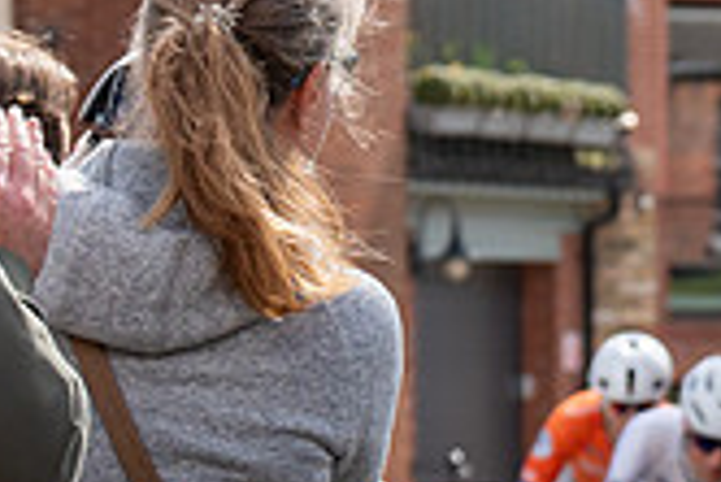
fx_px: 8960
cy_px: 99
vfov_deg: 3.1
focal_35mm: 447
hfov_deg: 4.6
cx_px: 1147
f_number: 5
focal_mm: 70
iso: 400
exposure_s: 1/1000
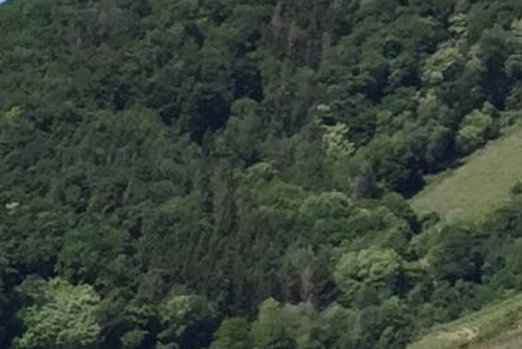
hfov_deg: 8.7
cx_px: -900
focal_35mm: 207
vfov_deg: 6.2
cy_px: 947
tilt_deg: -11.2
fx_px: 3003
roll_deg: +0.5
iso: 32
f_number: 2.2
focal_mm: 4.15
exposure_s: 1/1582
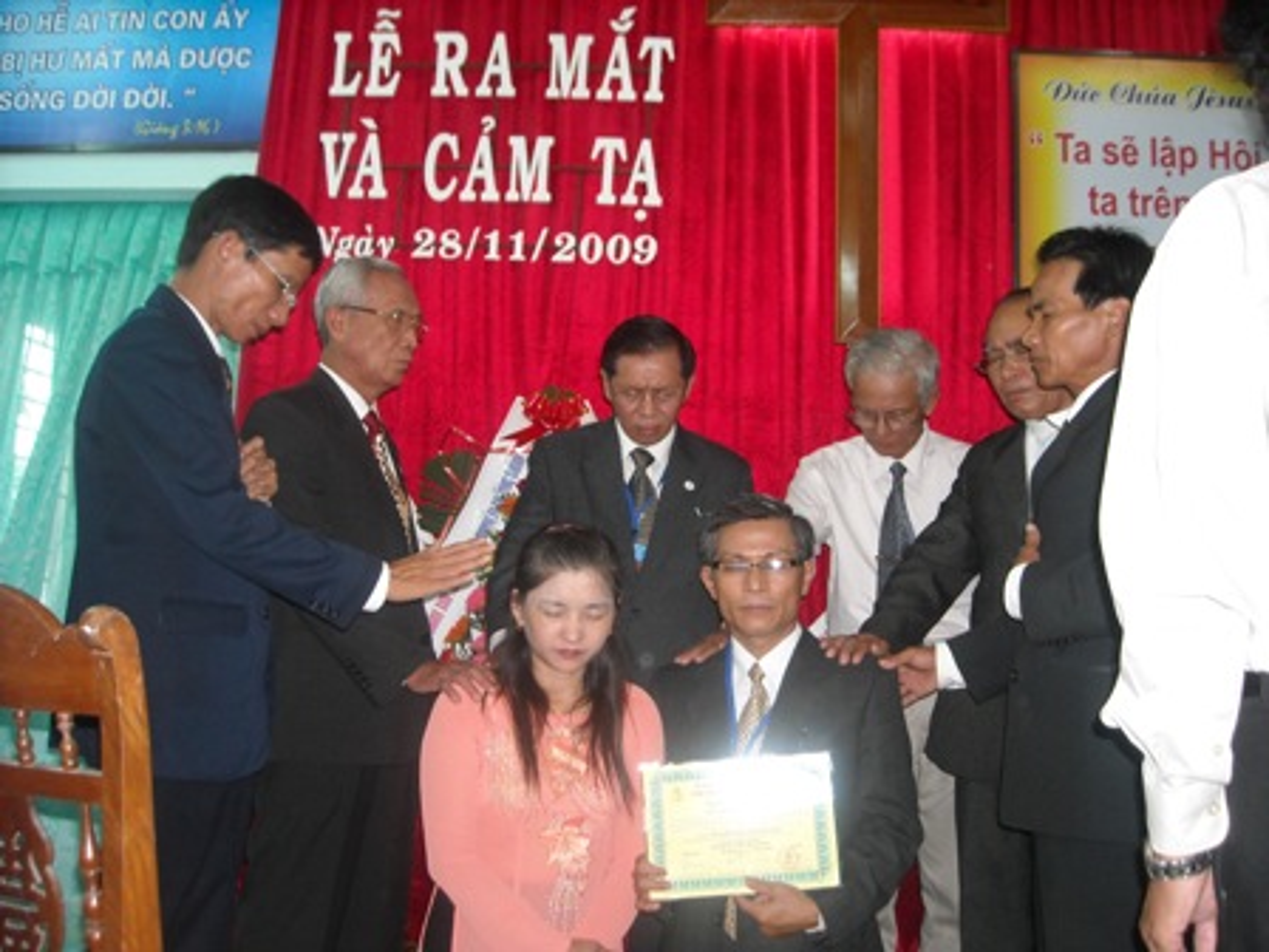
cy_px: 476
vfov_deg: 40.7
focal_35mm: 35
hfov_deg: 52.6
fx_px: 1283
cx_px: 634
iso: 200
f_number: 2.8
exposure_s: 1/60
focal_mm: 5.7
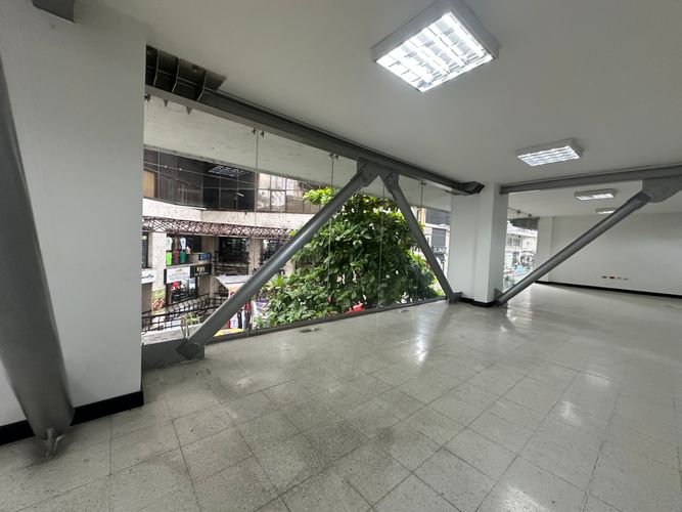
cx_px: 341
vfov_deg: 85.7
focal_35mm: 14
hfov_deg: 102.1
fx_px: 276
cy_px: 256
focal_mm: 2.22
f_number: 2.2
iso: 320
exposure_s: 1/120
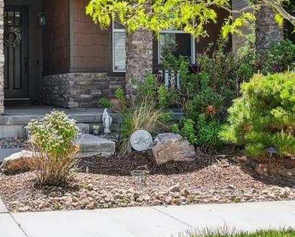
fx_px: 549
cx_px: 50
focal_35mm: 63
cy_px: 85
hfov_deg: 29.3
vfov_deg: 24.2
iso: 400
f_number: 10
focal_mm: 17.5
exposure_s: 1/200
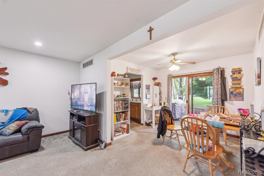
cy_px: 88
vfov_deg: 81.2
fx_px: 103
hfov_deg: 104.3
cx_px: 132
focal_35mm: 14
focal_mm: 14
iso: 1000
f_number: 5.6
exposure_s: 1/30
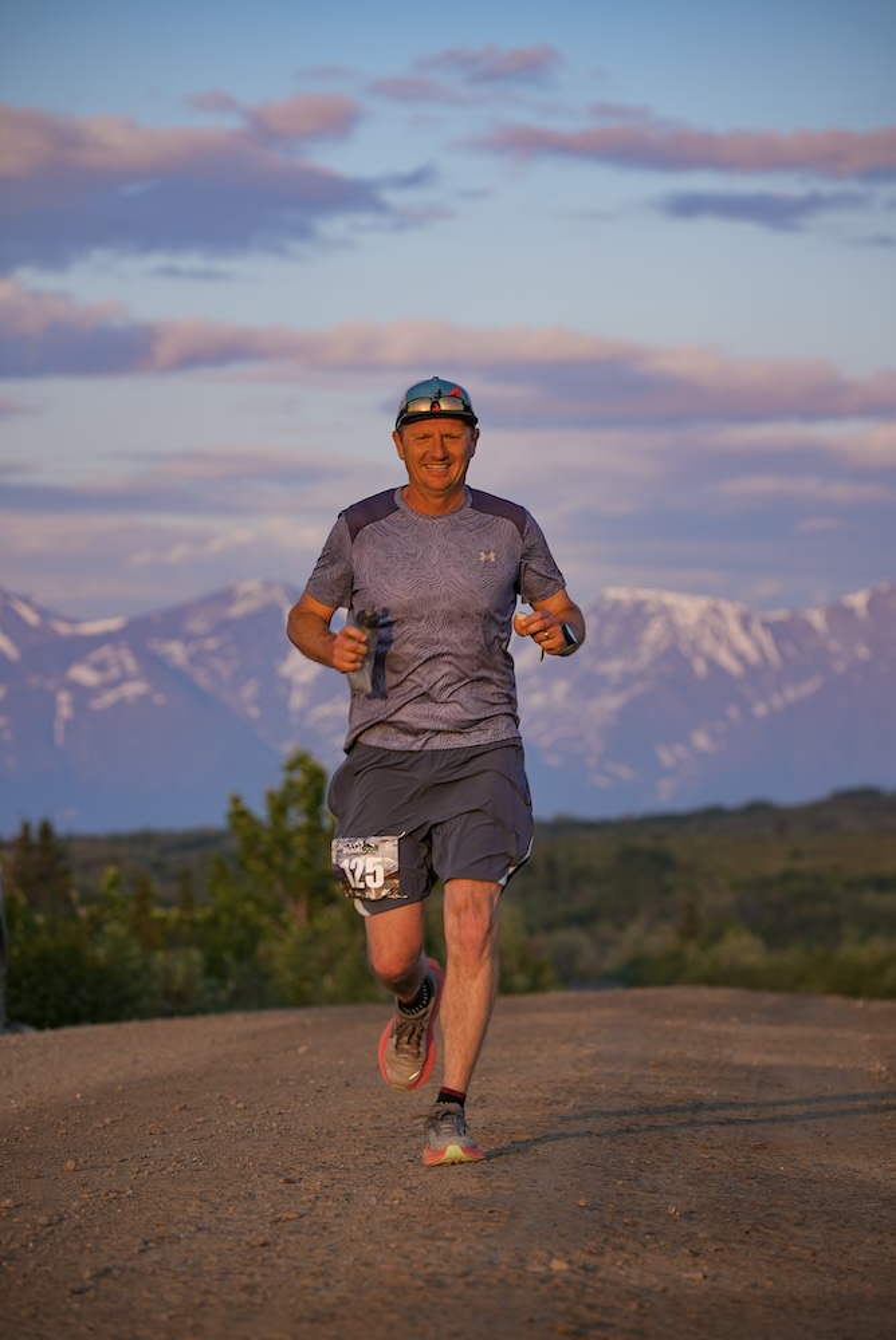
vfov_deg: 12.6
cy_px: 670
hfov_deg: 8.4
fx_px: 6076
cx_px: 448
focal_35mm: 163
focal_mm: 163
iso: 100
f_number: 5.6
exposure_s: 1/200
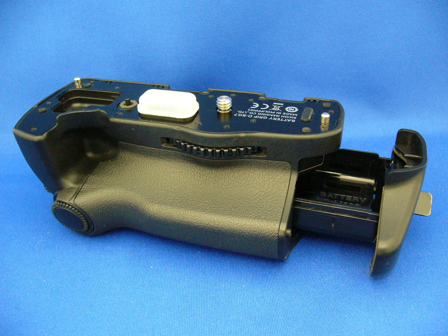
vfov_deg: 40.7
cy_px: 168
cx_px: 224
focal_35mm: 35
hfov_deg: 52.6
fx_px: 453
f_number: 2.8
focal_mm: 5.8
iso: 200
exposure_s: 1/8
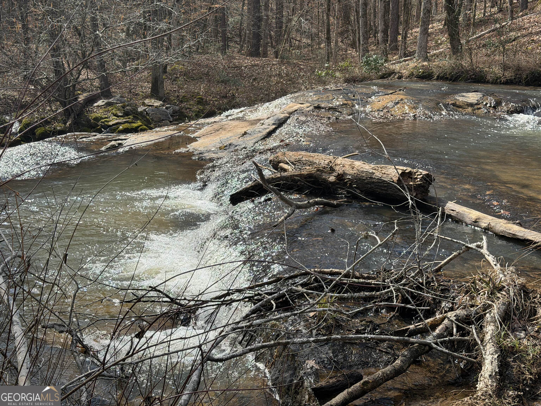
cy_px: 203
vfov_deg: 30.3
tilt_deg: -12.7
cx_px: 270
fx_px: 750
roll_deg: -1.0
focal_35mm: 48
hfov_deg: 39.7
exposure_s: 1/2208
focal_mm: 6.76
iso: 80
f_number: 1.78
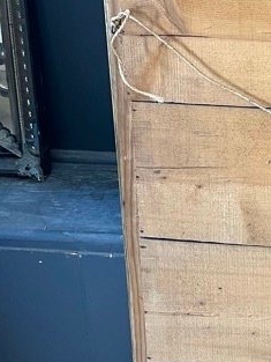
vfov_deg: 22.2
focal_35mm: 85
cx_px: 431
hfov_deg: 15.7
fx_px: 887
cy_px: 0
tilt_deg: -22.8
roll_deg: -0.4
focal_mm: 5.1
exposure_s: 1/86
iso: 125
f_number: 1.6
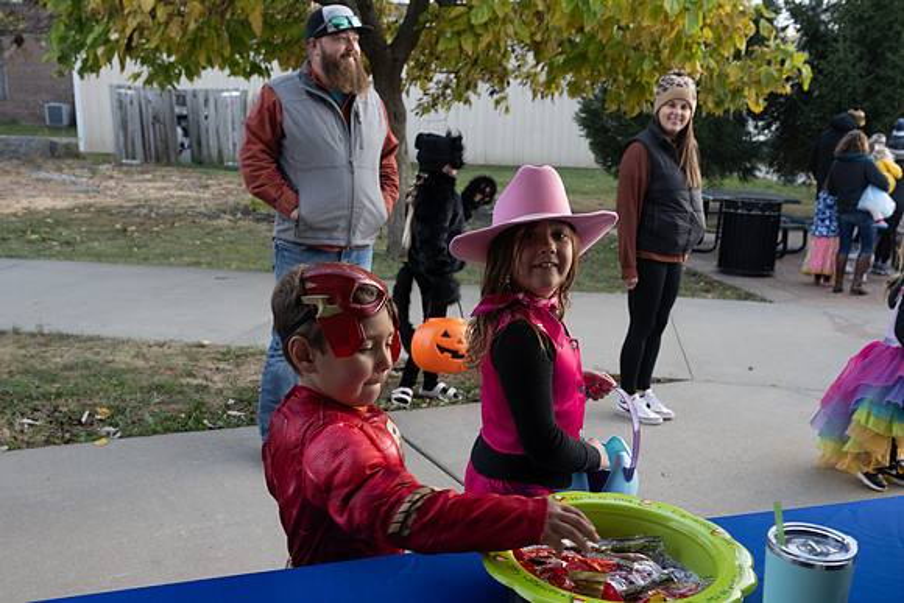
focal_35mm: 34
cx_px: 483
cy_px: 352
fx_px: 857
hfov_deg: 55.6
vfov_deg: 38.7
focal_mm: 24
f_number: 5
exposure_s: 1/160
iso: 500
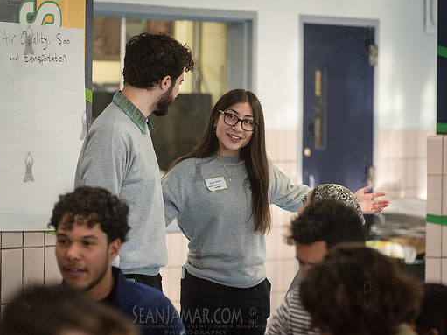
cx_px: 160
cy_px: 149
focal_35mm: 215
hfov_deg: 9.2
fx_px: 2776
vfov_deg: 6.9
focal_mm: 170
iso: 2500
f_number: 4.5
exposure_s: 1/200
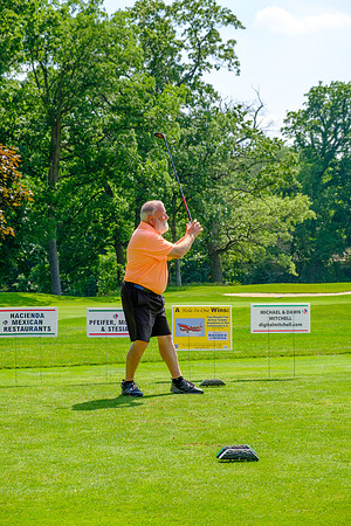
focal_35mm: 83
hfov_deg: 16.5
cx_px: 176
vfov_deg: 24.5
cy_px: 263
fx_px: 1214
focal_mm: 55
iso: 200
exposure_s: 1/320
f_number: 6.4
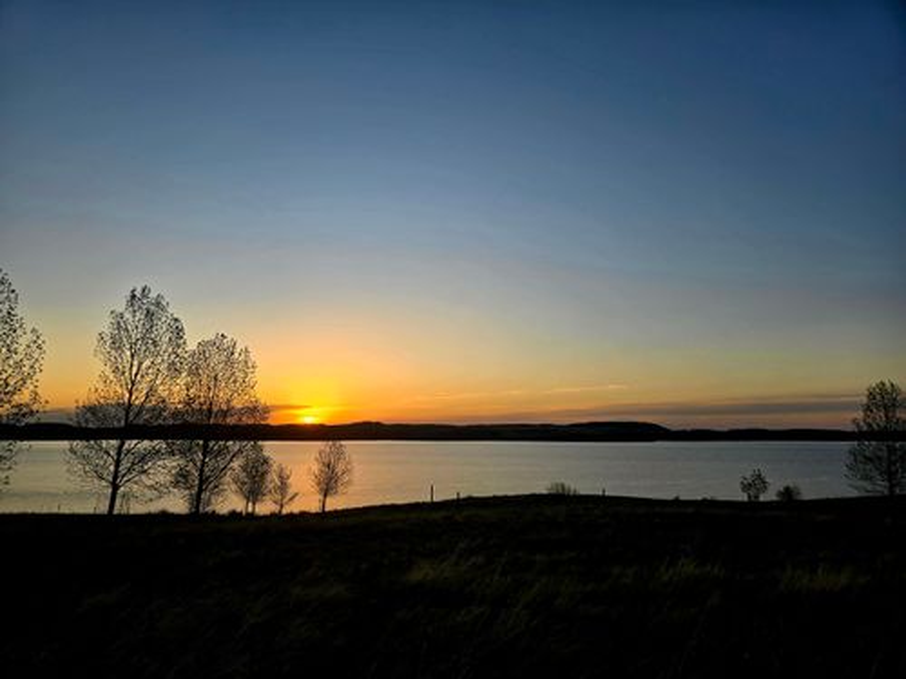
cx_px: 453
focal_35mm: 23
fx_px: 602
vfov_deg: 58.9
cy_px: 340
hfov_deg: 73.9
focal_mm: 5.4
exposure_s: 1/667
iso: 25
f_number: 1.8
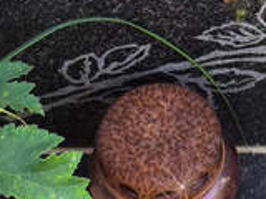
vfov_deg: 5.9
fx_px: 1913
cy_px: -123
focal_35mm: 249
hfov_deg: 7.9
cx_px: 214
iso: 50
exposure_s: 1/126
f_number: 1.7
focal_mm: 4.71
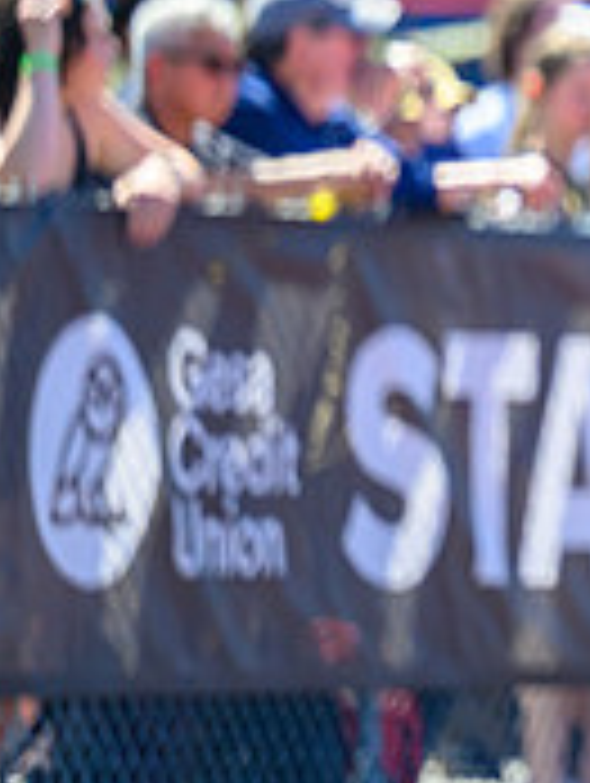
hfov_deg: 2.5
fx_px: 13330
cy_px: 103
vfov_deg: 3.4
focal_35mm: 588
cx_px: 1233
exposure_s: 1/2500
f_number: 2.8
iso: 450
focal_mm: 160
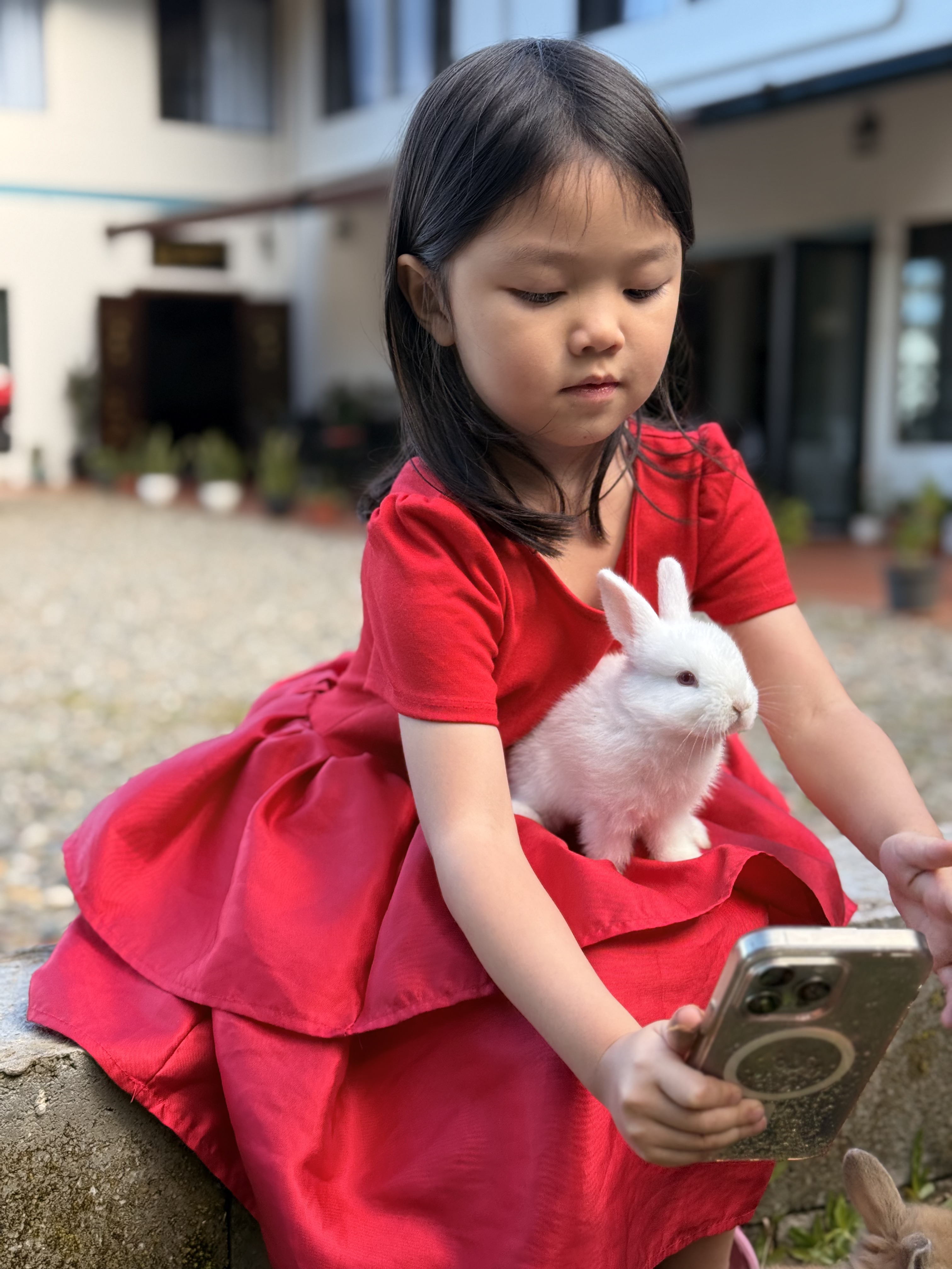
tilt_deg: -7.0
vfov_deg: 39.7
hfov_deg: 30.3
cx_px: 476
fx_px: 1760
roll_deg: -1.0
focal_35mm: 48
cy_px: 634
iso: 80
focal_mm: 6.76
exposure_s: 1/202
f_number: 1.78
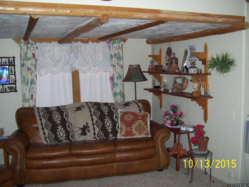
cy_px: 94
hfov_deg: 51.4
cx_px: 124
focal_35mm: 36
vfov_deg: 39.7
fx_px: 259
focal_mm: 6
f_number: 2.7
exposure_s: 1/60
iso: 200
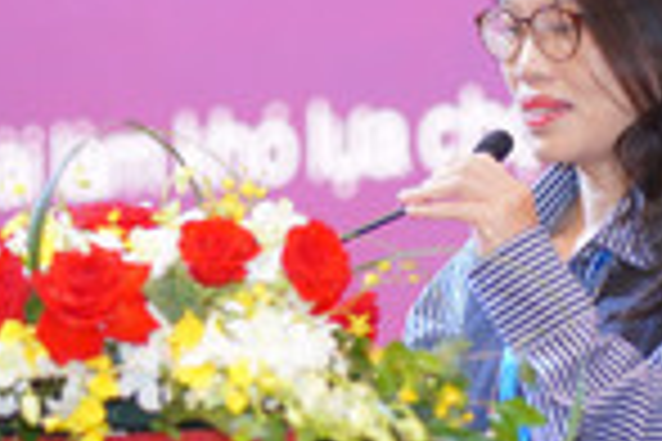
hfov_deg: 6.6
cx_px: 351
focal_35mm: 313
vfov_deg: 4.4
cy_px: 180
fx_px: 5755
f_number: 2
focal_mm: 85
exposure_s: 1/160
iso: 1000
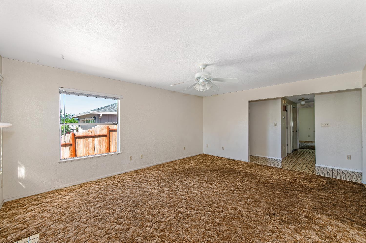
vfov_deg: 81.1
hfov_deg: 104.3
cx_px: 183
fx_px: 142
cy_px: 122
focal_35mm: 14
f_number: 4.8
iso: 560
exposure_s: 1/90
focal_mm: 14
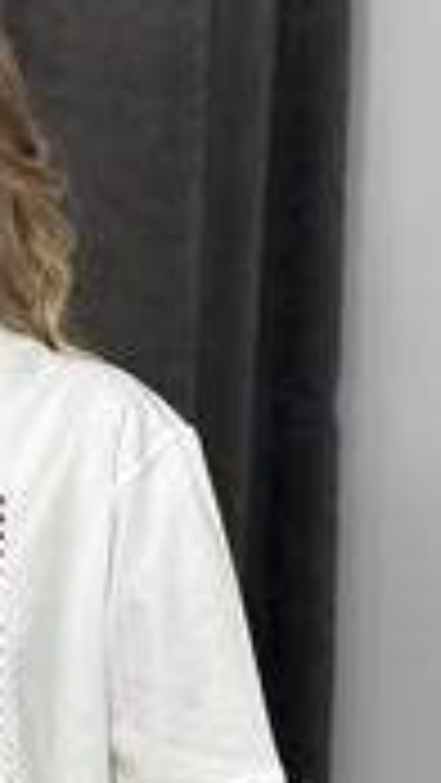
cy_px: 731
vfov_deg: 17.0
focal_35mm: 124
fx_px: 2575
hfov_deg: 9.6
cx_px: -171
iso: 80
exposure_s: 1/100
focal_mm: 6.86
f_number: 1.78
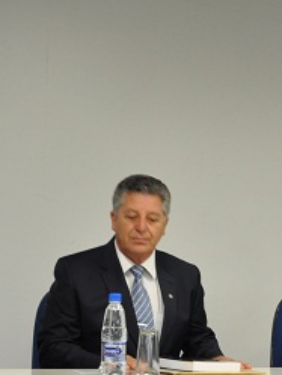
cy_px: 282
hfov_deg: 15.4
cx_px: 311
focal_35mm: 93
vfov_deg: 20.9
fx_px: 1012
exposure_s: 1/20
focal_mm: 25
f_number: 4.5
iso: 400
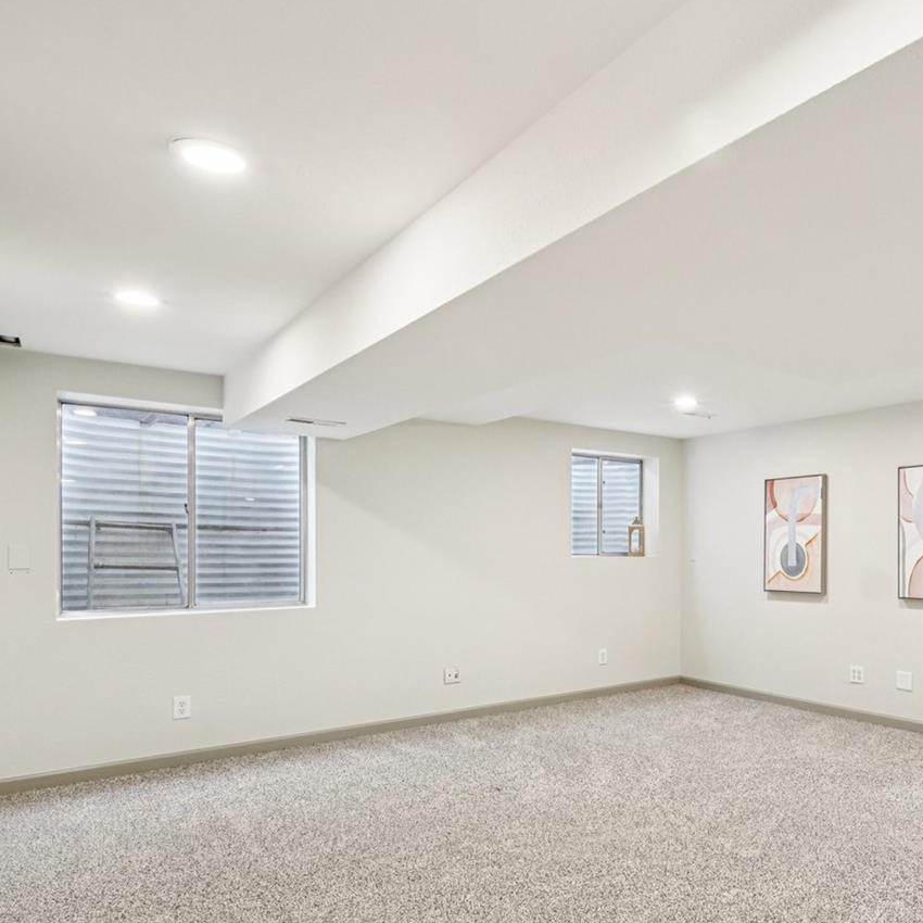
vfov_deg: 64.5
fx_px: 724
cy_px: 546
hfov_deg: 59.6
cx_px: 747
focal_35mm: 24
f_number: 8
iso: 800
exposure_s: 1/6
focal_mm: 10
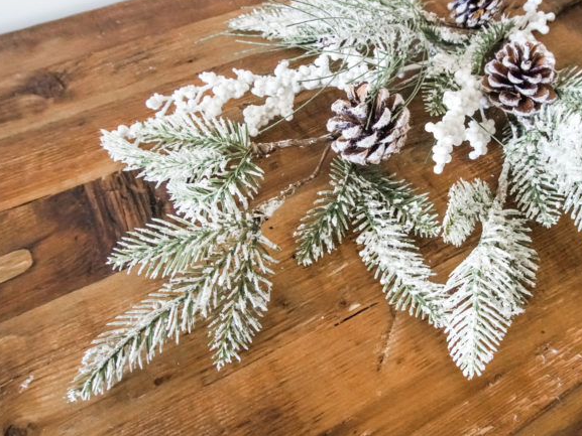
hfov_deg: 56.4
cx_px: 349
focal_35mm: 32
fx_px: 538
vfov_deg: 44.1
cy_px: 190
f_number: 6.3
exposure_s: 1/125
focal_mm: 16
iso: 5000
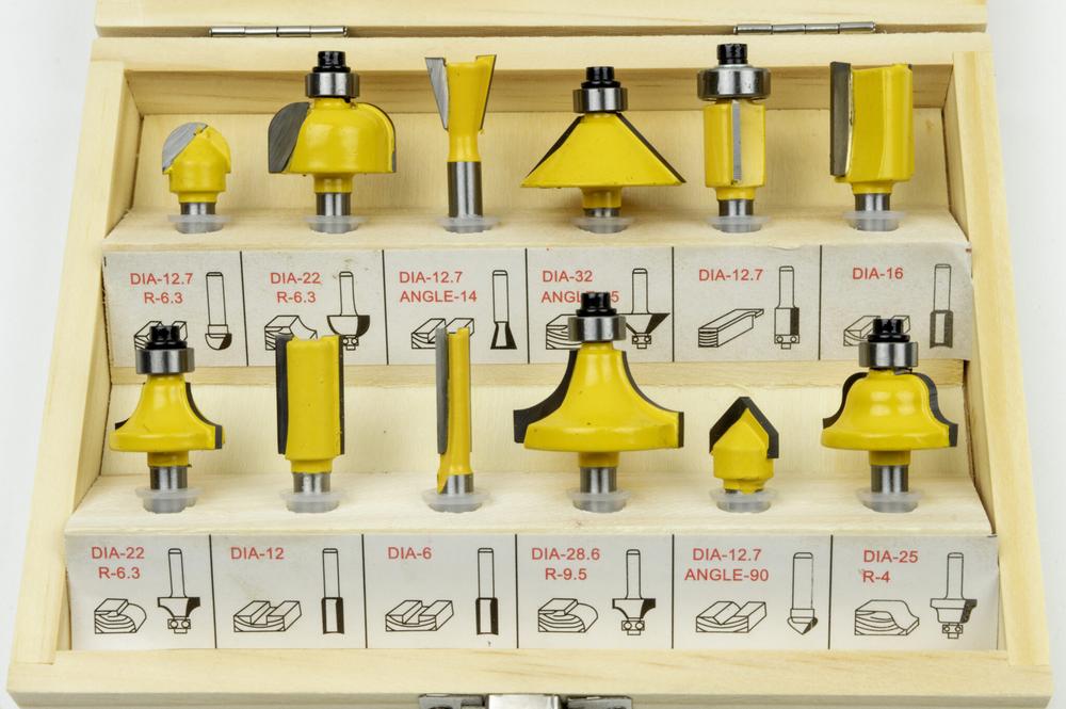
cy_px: 354
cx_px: 533
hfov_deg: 27.0
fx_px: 2219
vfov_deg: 18.2
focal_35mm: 75
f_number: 22
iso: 100
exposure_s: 1/3
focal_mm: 50
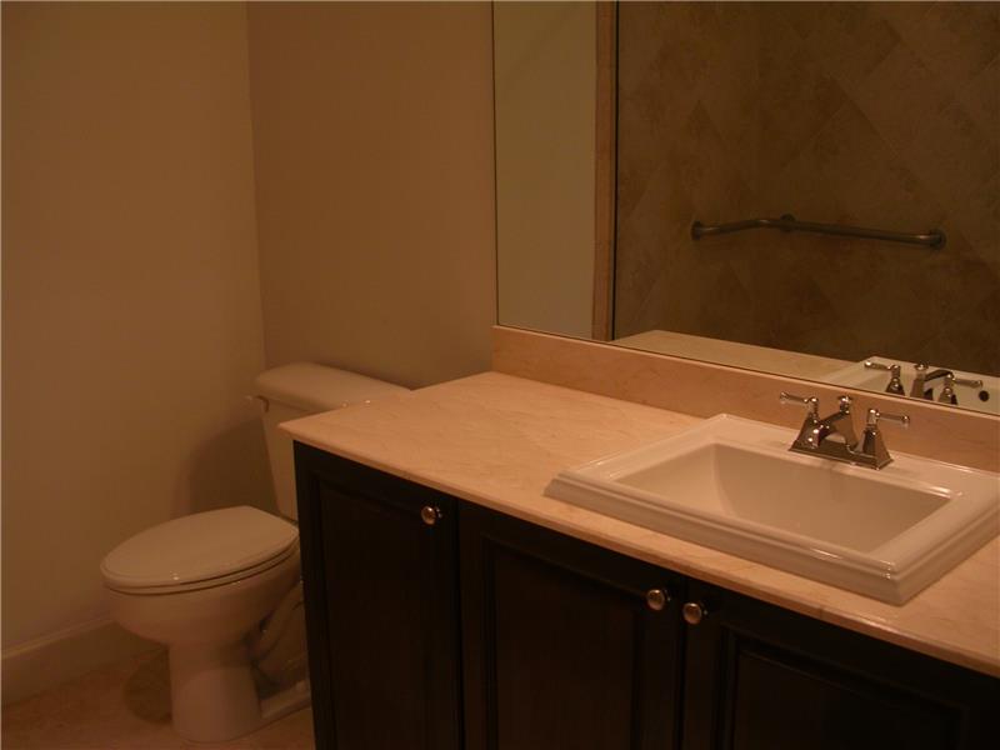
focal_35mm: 38
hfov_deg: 49.0
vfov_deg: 37.7
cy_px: 375
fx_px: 1098
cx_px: 500
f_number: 2.8
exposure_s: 1/27.7
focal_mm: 5.8
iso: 50
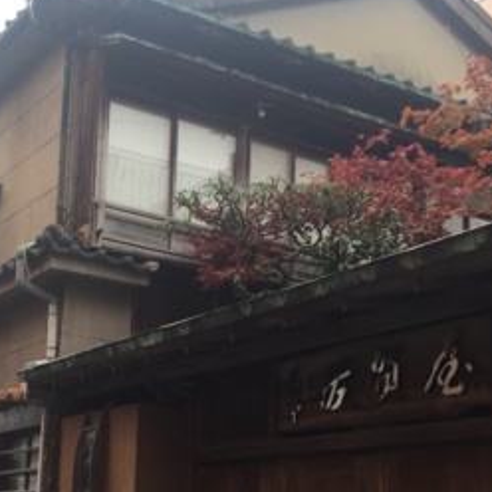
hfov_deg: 27.4
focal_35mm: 62
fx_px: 997
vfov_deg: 27.6
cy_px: 321
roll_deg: -2.6
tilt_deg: +11.7
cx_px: 133
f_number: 2.2
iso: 32
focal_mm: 4.15
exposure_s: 1/154
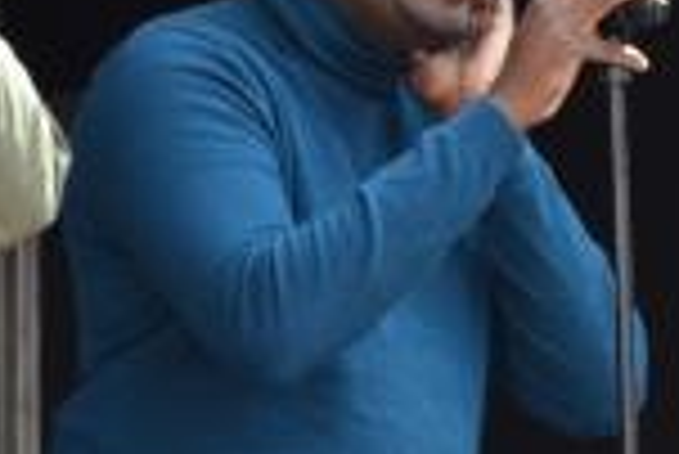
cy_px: 97
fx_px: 8788
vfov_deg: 3.0
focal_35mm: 465
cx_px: 746
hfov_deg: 4.4
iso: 1600
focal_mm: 105
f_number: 10
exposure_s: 1/400
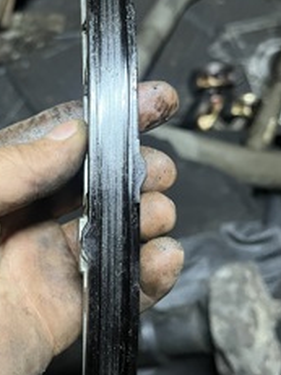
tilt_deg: -69.1
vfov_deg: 35.6
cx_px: 34
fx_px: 585
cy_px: 177
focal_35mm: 54
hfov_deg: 26.2
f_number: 1.6
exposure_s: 1/49
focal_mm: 5.1
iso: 500
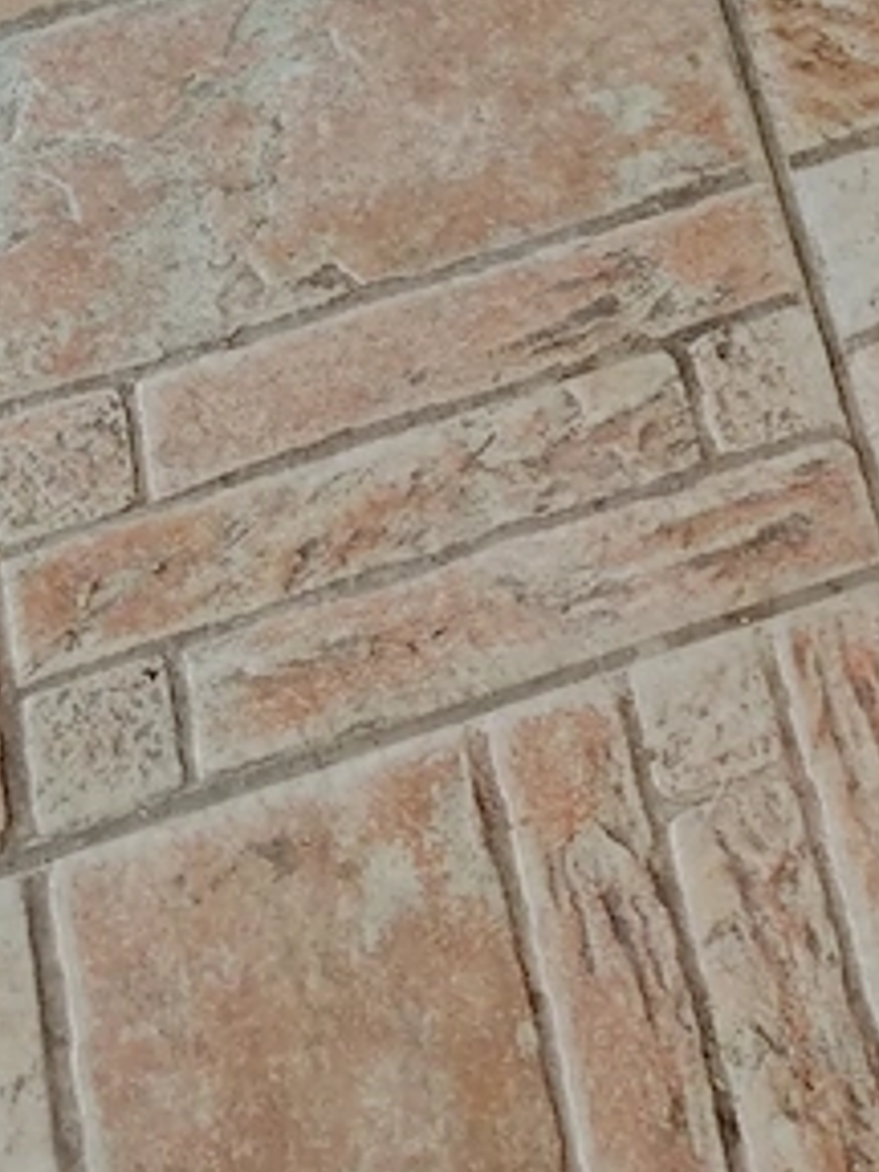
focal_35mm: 111
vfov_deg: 14.4
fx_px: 3758
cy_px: -1257
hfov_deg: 13.1
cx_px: 1001
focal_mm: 5.25
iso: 1100
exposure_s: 1/100
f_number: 1.75
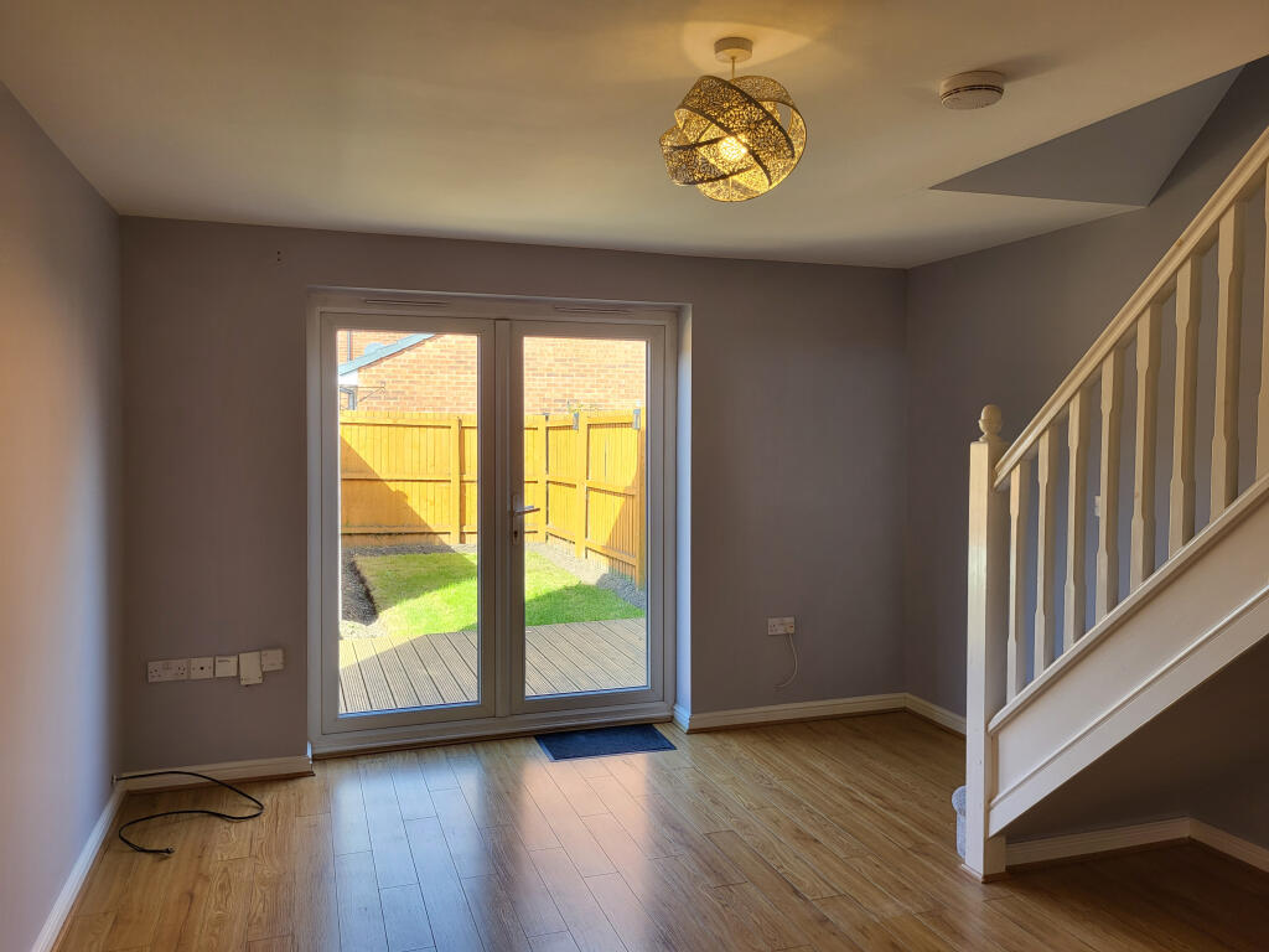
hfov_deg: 67.3
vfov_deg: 53.1
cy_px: 476
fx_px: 953
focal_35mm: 26
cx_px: 634
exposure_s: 1/107
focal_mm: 5.4
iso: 40
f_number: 1.8
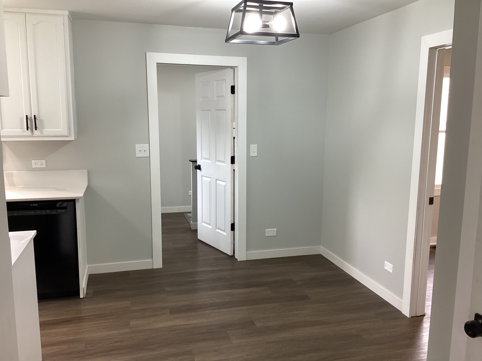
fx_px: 432
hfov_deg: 58.4
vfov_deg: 45.4
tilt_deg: -9.3
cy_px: 180
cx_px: 241
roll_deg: -1.3
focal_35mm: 31
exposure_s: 1/60
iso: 100
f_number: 2.4
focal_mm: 3.3
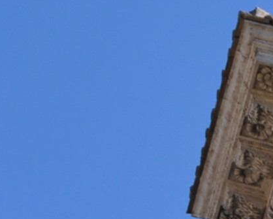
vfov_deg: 5.5
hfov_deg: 6.3
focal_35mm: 281
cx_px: 807
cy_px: 340
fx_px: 2272
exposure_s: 1/400
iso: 200
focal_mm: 26
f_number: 9
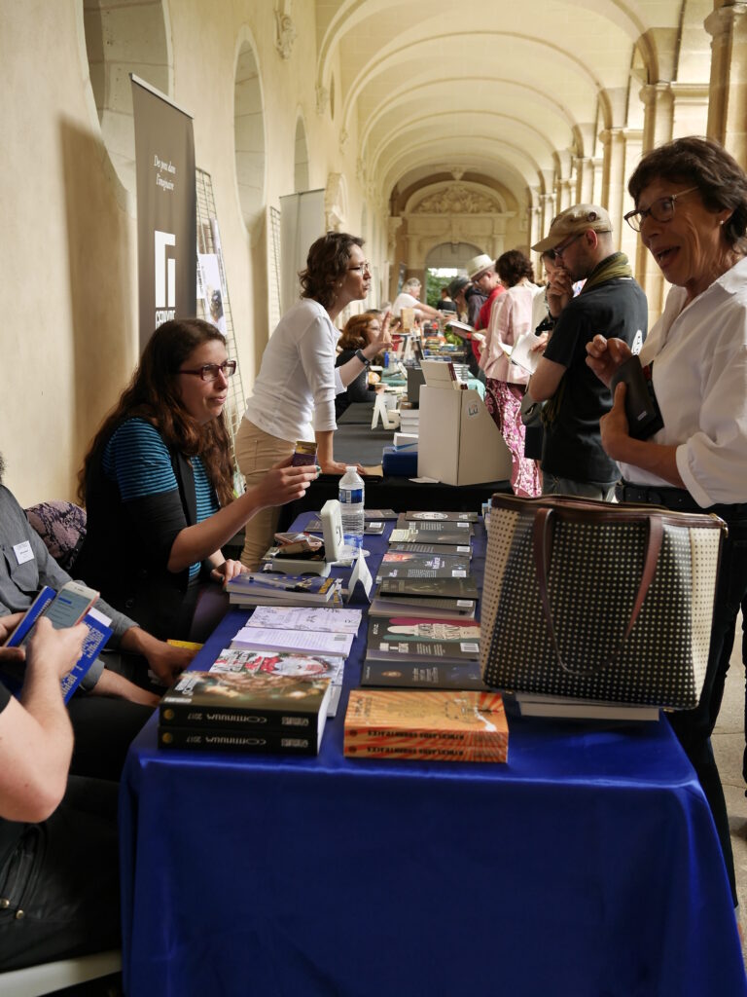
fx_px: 1151
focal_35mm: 40
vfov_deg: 46.8
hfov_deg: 36.0
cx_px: 374
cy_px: 498
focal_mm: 20
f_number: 2.8
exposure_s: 1/250
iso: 200
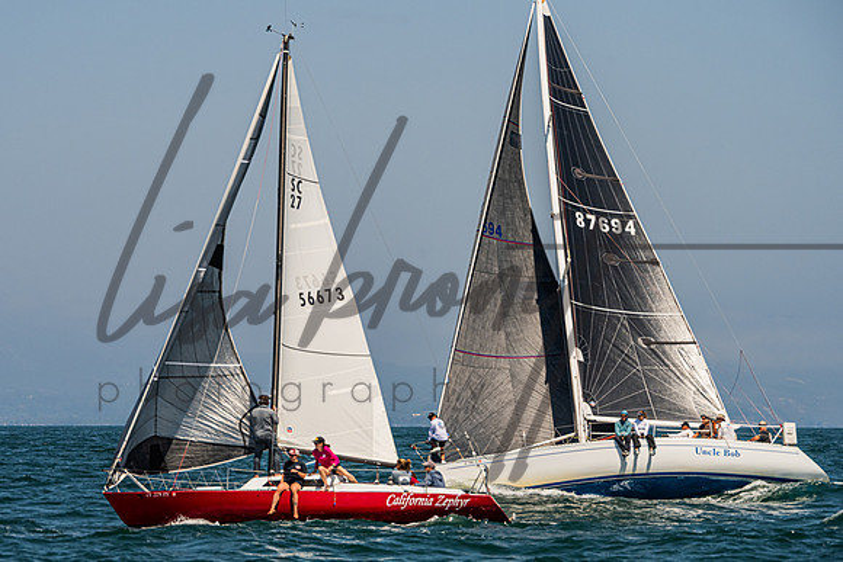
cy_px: 276
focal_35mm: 180
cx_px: 374
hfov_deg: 11.4
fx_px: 4209
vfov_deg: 7.6
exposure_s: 1/2500
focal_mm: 145
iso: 500
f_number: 8
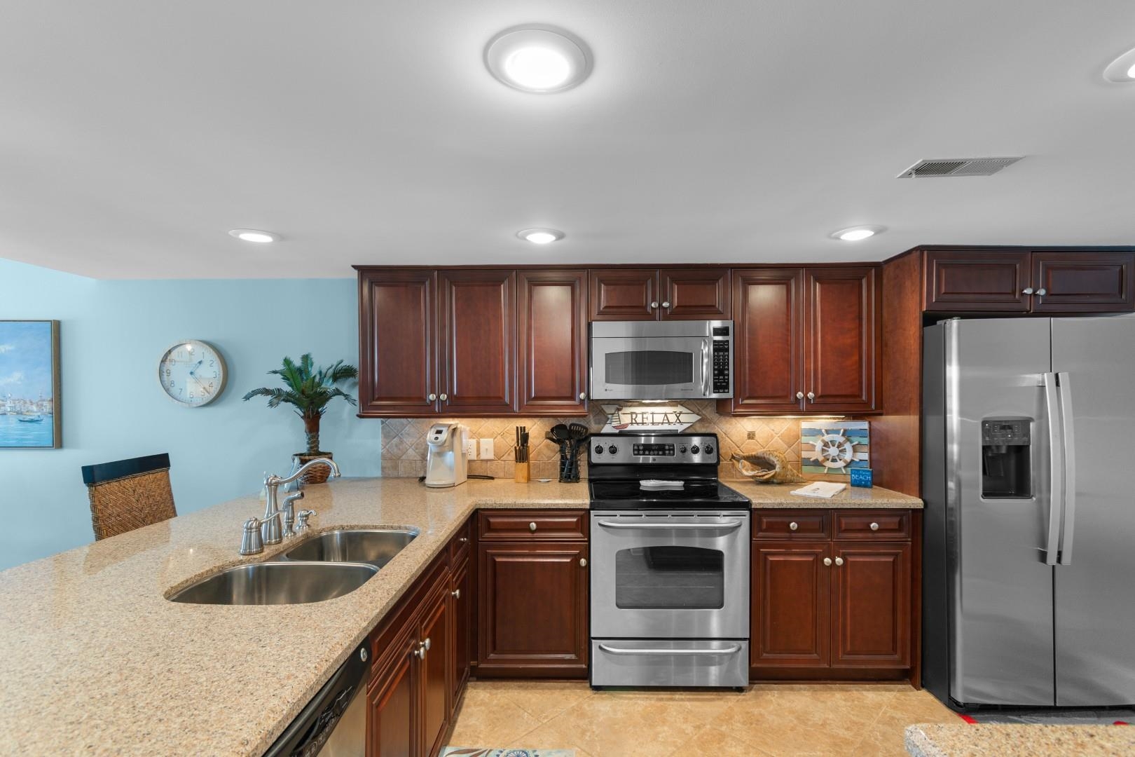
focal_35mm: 15
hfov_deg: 100.4
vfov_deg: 77.3
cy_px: 378
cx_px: 568
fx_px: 473
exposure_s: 1/5
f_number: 4.5
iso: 100
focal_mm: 10
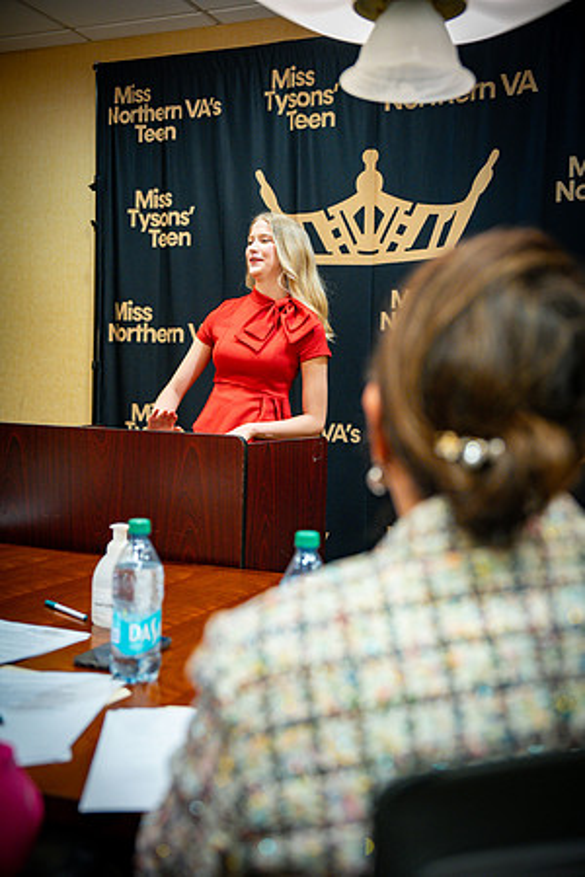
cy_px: 438
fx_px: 999
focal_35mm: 41
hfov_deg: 32.6
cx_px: 292
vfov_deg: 47.4
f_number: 2.8
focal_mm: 41
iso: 1600
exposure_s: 1/125
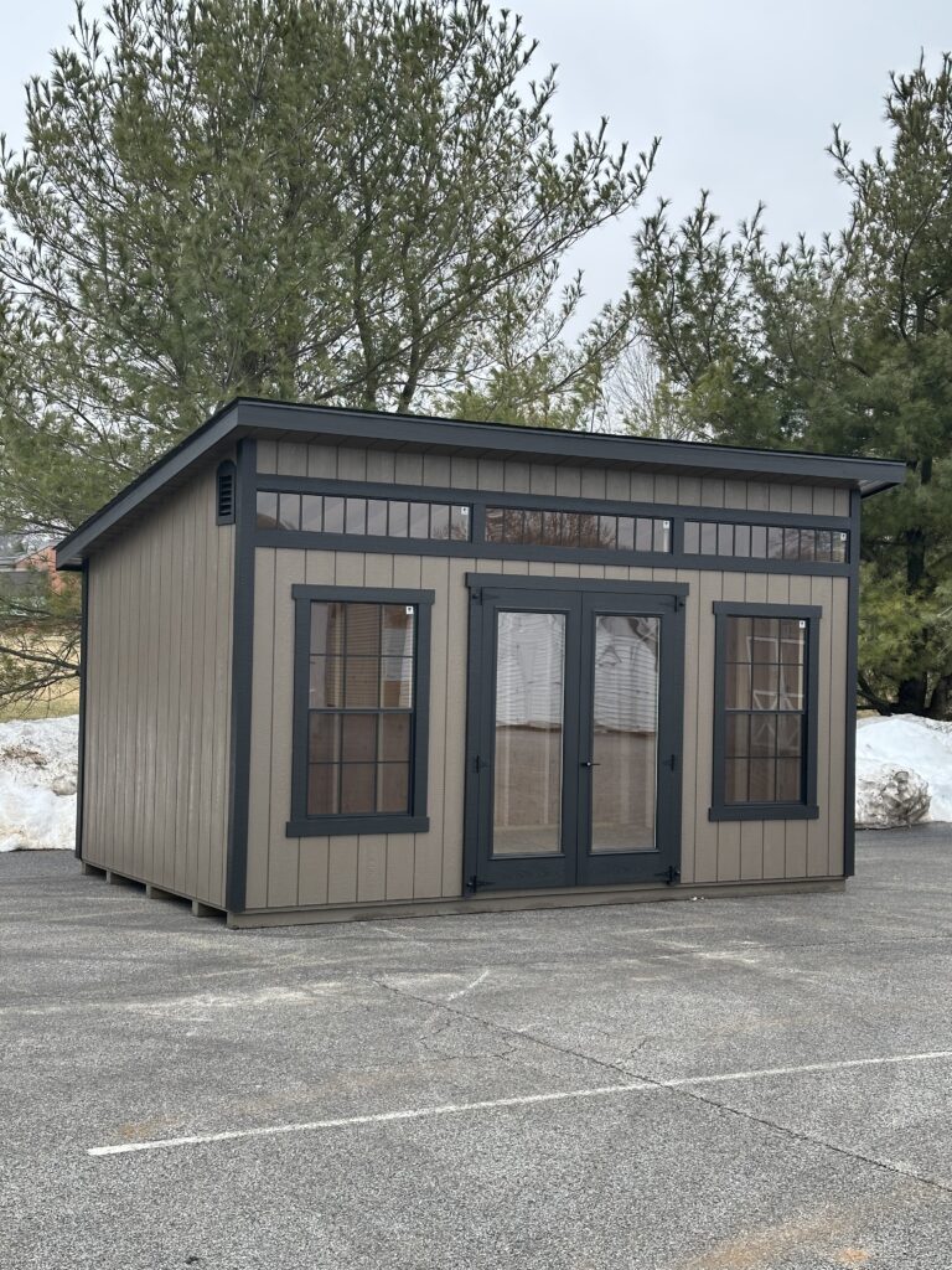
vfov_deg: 39.7
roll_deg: +0.7
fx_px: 1760
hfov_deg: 30.3
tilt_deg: -1.0
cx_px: 476
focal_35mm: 48
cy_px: 635
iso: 64
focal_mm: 6.86
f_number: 1.78
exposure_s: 1/729
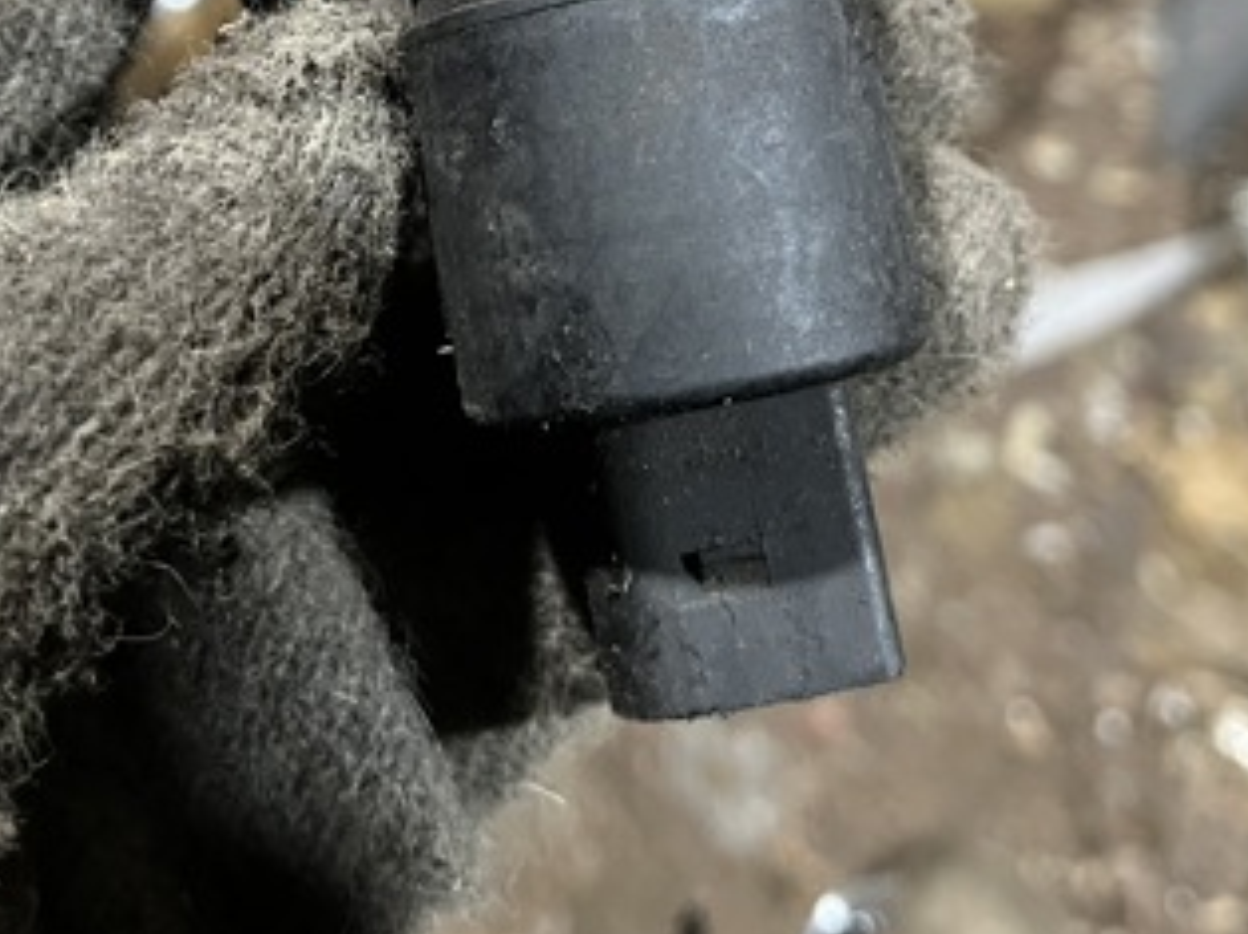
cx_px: 465
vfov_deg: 26.5
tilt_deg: -70.0
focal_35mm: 53
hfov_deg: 36.0
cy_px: 72
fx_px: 1909
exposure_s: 1/25
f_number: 1.6
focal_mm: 5.1
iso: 500
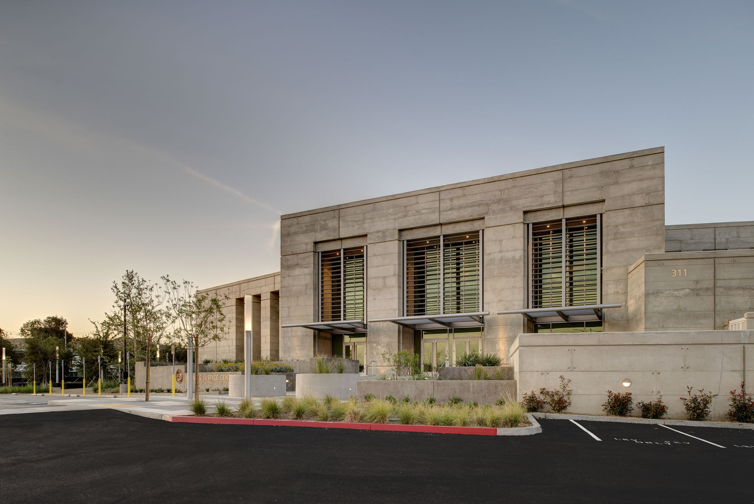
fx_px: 503
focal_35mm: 24
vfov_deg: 53.2
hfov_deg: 73.7
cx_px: 377
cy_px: 252
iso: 100
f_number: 8
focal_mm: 24
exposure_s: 1/4
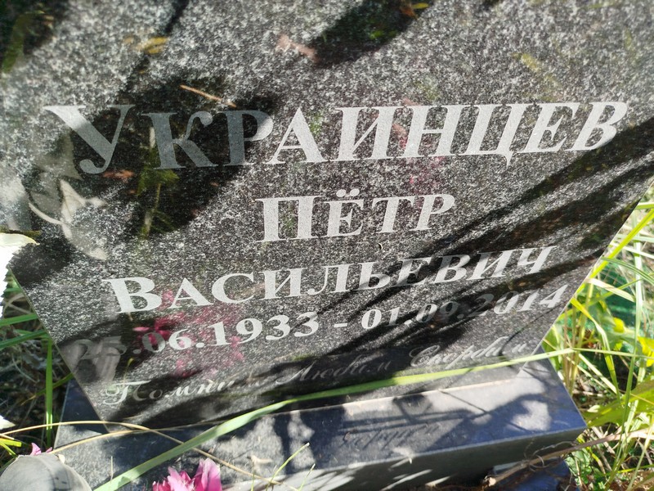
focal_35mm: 24
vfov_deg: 56.8
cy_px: 246
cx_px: 327
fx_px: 453
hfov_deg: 71.6
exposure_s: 1/257
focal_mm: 5.31
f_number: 1.7
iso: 50
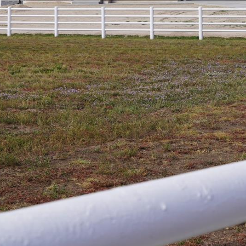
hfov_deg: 14.3
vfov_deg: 14.2
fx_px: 973
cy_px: 2
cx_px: 189
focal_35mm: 121
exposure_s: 1/125
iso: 100
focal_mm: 47
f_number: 9
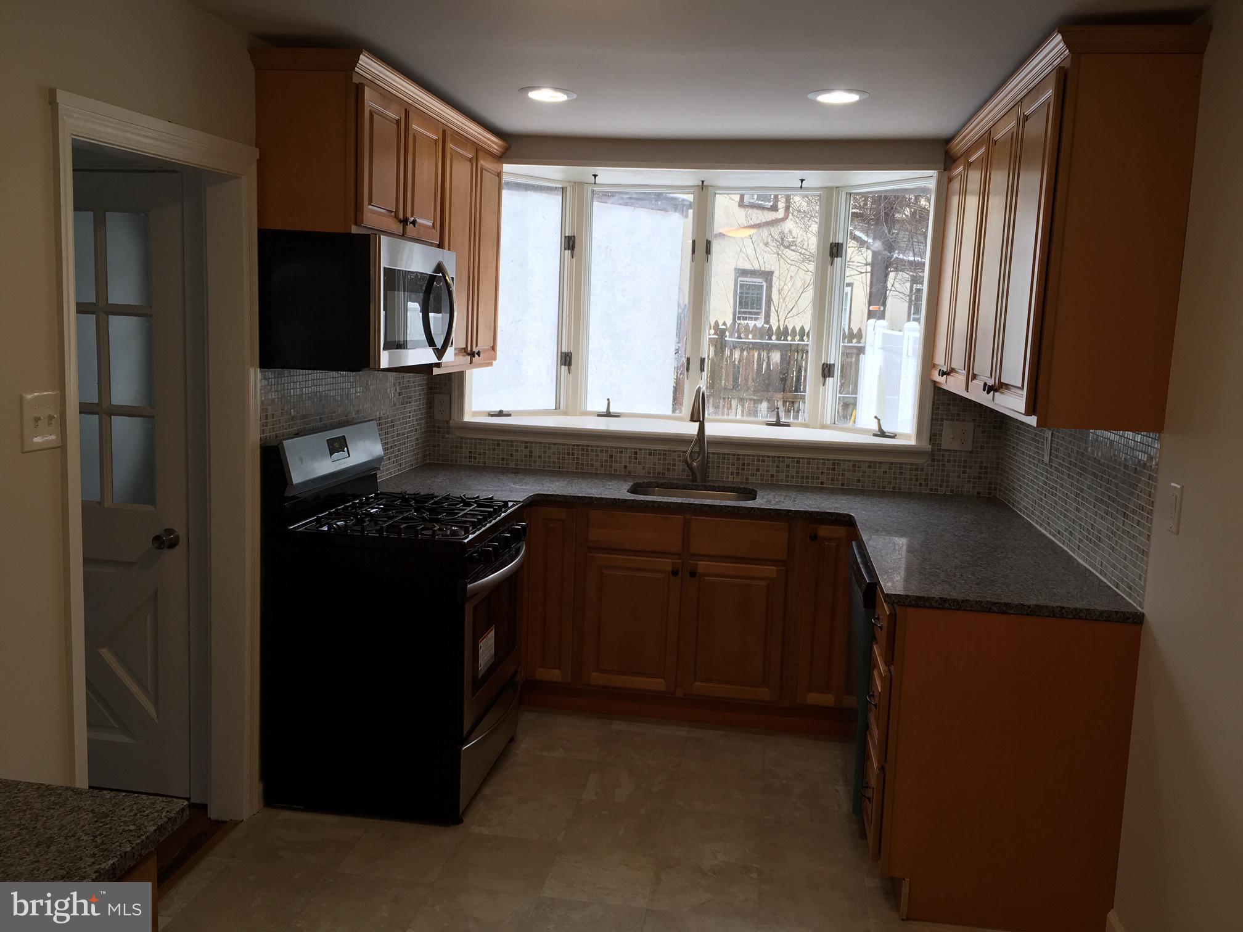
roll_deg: -1.9
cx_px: 622
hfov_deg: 61.7
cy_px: 466
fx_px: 1041
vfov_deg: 48.2
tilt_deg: -7.9
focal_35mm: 29
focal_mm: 4.15
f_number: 2.2
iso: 25
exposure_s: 1/60
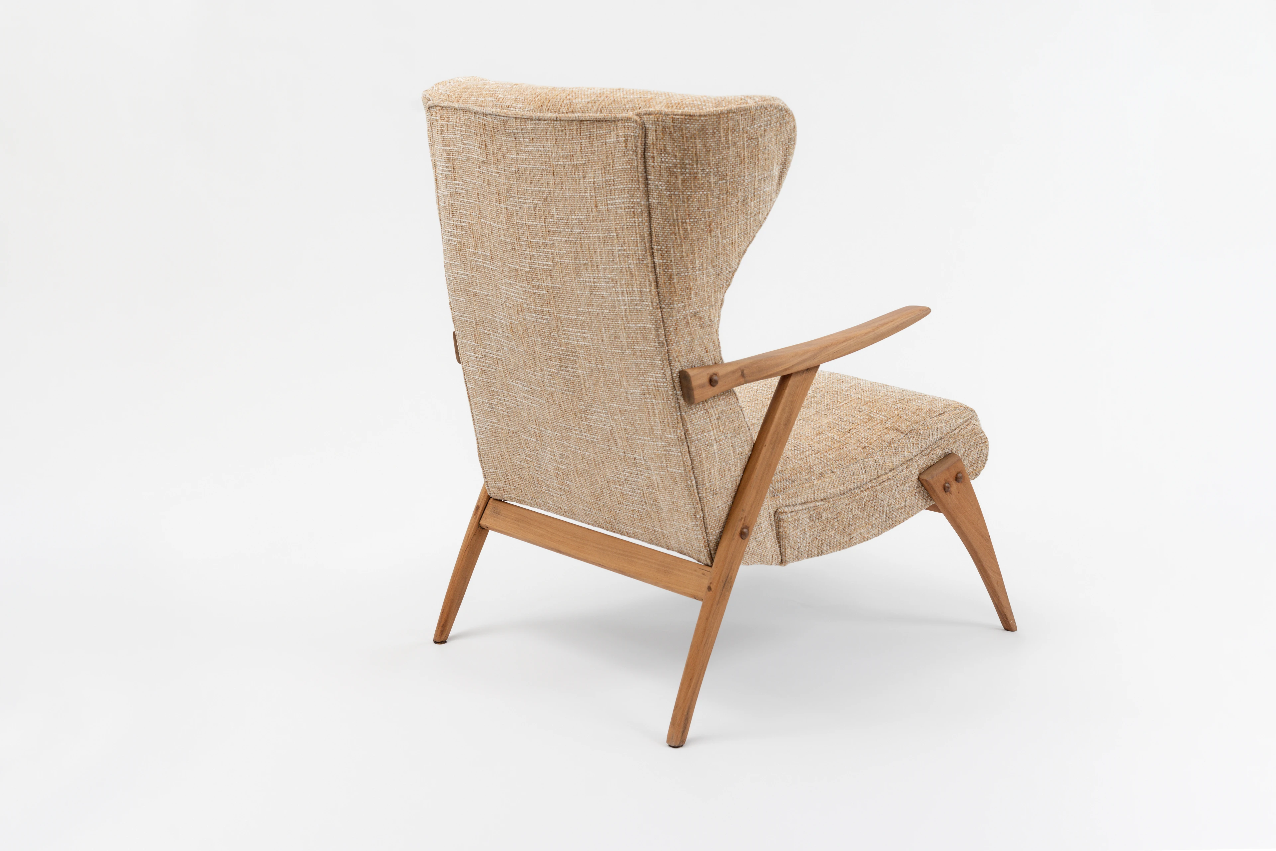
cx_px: 638
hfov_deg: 39.6
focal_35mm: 50
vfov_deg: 27.0
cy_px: 426
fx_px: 1772
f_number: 8
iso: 250
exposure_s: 1/80
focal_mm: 50
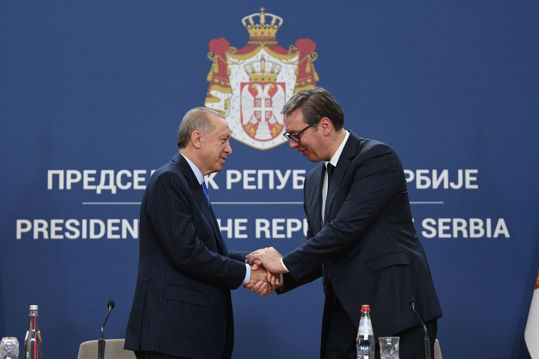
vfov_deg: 14.4
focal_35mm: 95
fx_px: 1422
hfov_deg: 21.5
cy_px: 180
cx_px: 270
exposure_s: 1/500
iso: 2500
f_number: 2.8
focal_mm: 95
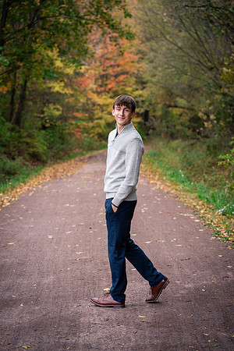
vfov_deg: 23.9
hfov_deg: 16.1
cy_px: 176
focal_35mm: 85
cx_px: 117
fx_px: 829
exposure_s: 1/320
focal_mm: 85
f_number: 3.5
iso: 640
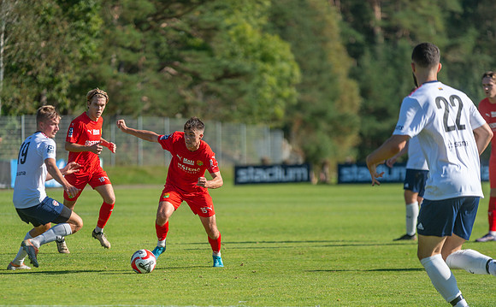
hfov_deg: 8.7
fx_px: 3245
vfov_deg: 5.4
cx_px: 185
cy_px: 204
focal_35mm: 241
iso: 160
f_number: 3.2
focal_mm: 185
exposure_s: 1/1600
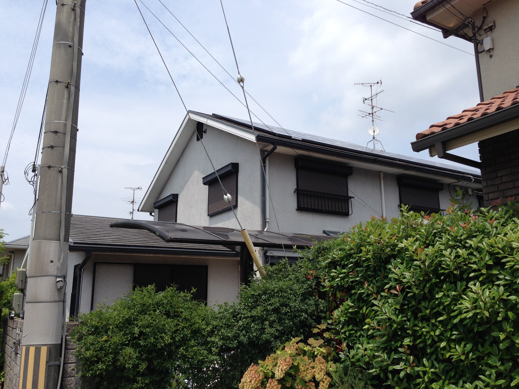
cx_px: 260
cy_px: 194
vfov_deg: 42.9
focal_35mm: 33
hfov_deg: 55.4
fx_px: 495
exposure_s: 1/1642
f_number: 2.4
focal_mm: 4.12
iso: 50
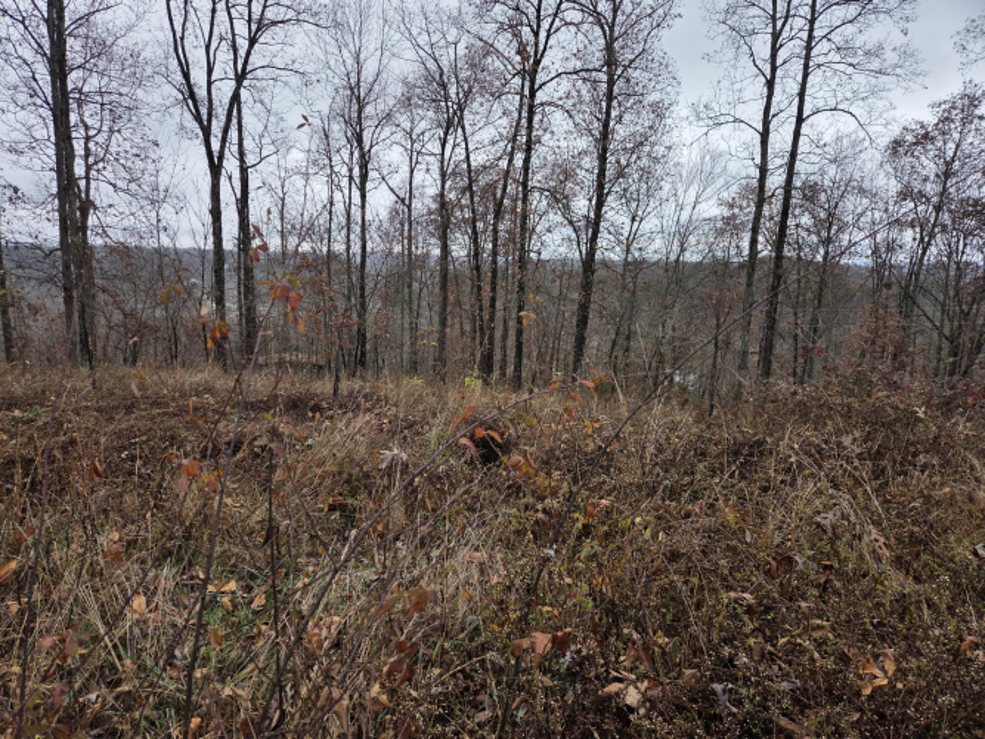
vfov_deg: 58.9
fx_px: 654
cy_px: 370
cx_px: 492
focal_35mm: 23
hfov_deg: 73.9
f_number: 1.8
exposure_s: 1/740
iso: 80
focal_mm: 5.4
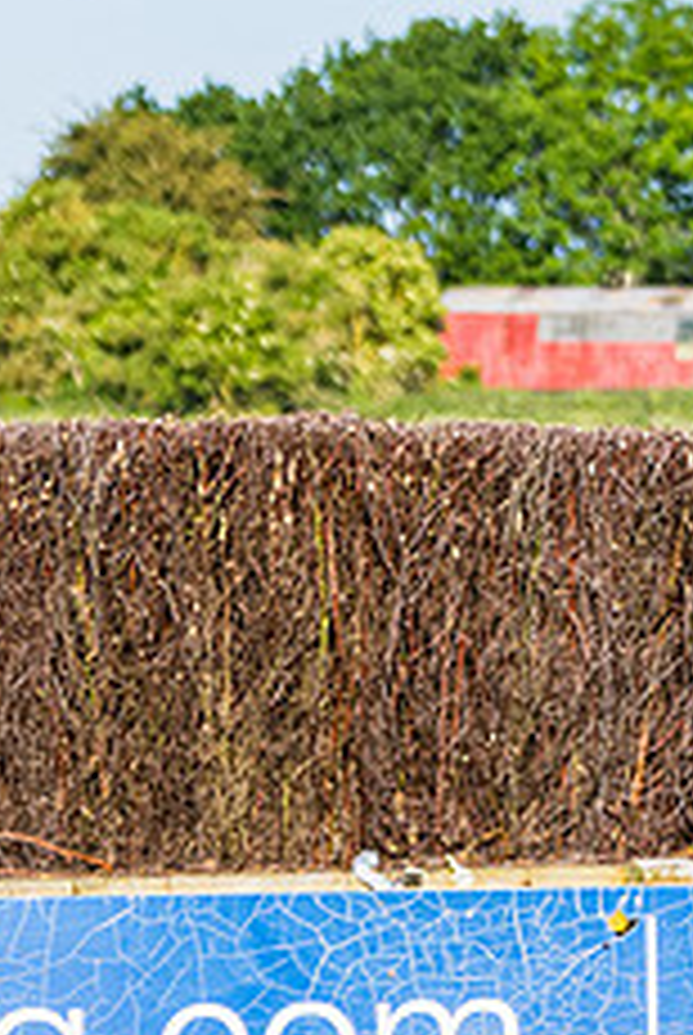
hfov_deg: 2.6
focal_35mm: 535
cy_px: 406
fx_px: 15401
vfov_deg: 3.8
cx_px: 1301
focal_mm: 95
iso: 200
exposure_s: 1/2000
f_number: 4
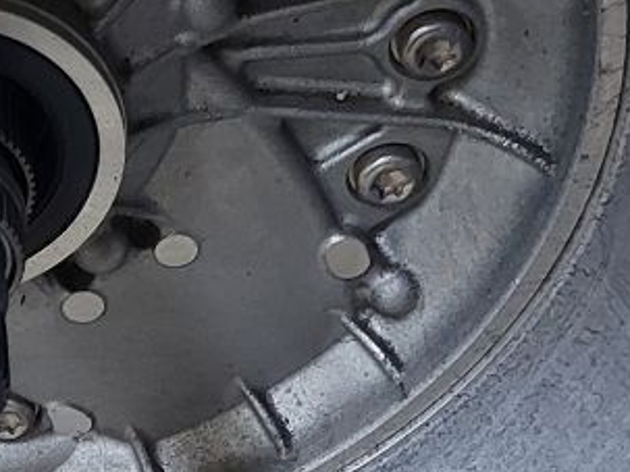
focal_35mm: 110
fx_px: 2001
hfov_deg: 17.1
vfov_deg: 13.4
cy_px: 312
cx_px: -113
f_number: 1.8
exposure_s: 1/25
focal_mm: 5.23
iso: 400
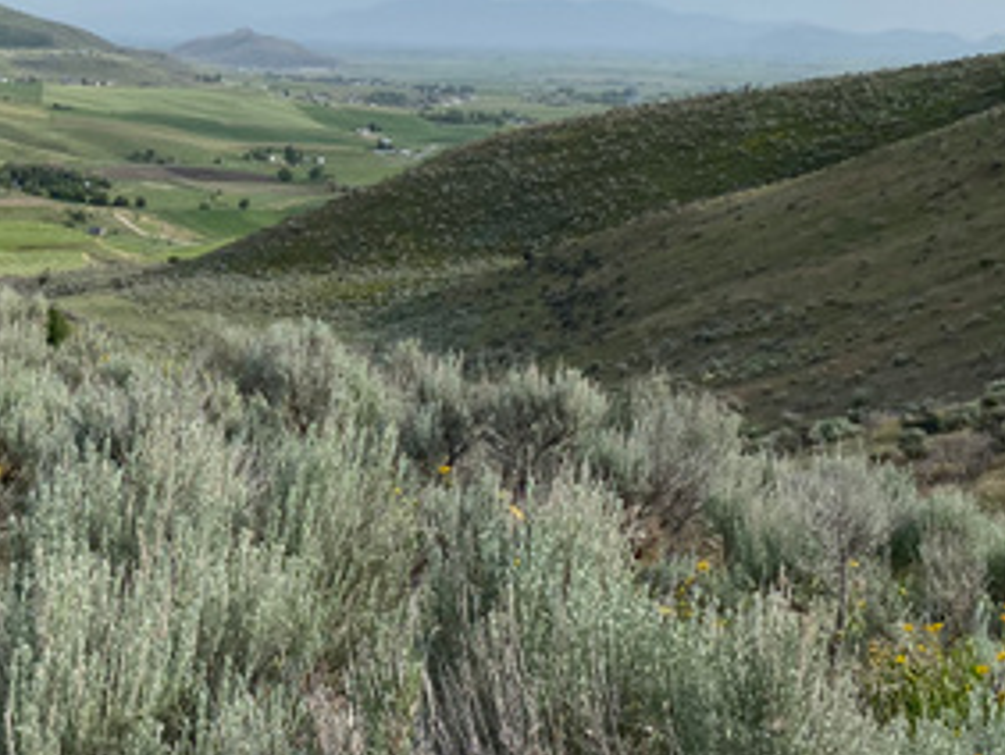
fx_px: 1714
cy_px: 25
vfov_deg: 23.9
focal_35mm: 59
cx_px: 53
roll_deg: +1.8
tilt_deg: +0.5
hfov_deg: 30.8
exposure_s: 1/2755
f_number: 1.8
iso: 32
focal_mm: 4.25
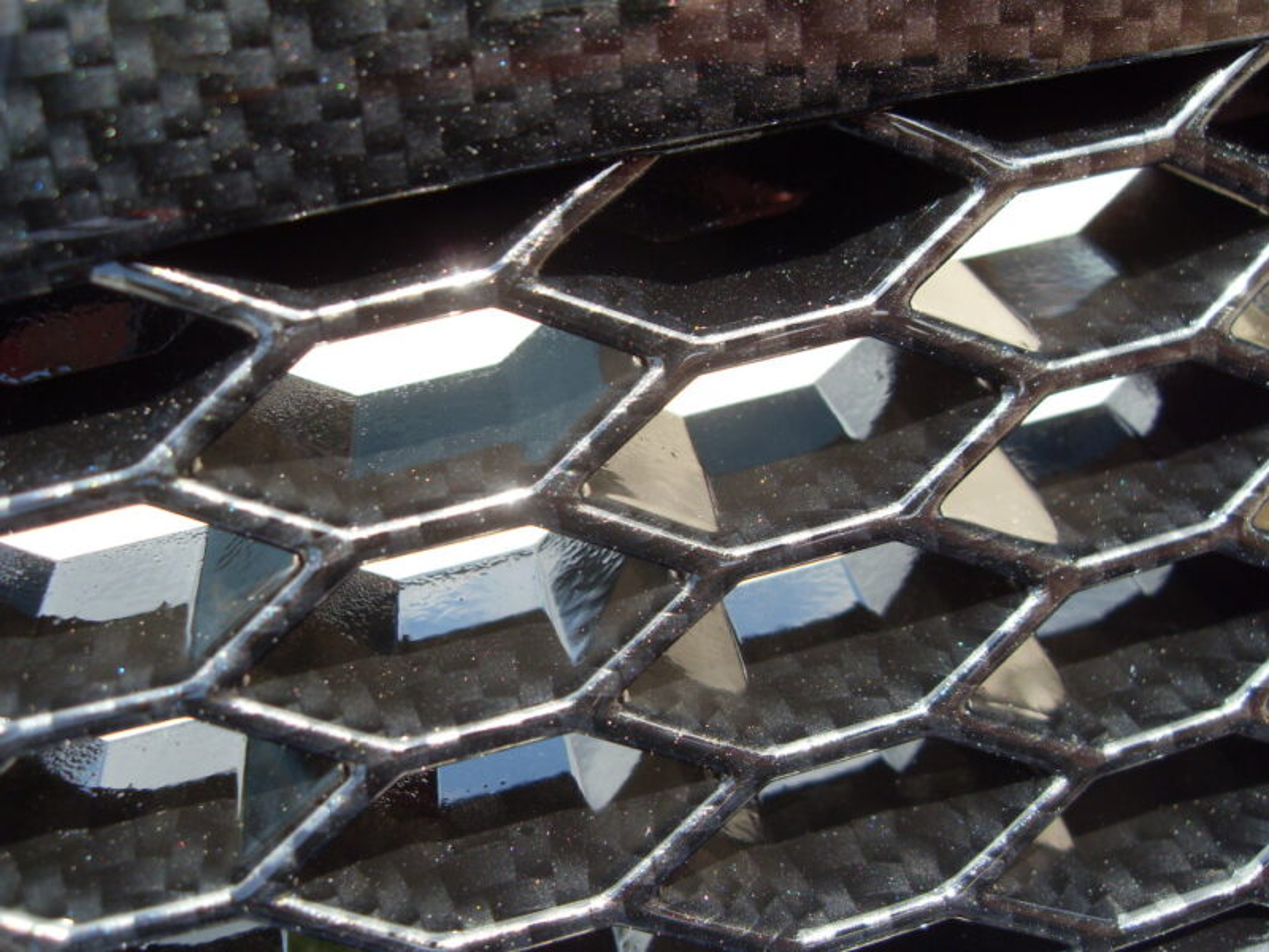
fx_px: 1283
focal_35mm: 35
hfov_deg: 52.6
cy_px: 476
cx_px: 634
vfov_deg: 40.7
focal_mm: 6.3
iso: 80
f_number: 2.8
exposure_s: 1/250
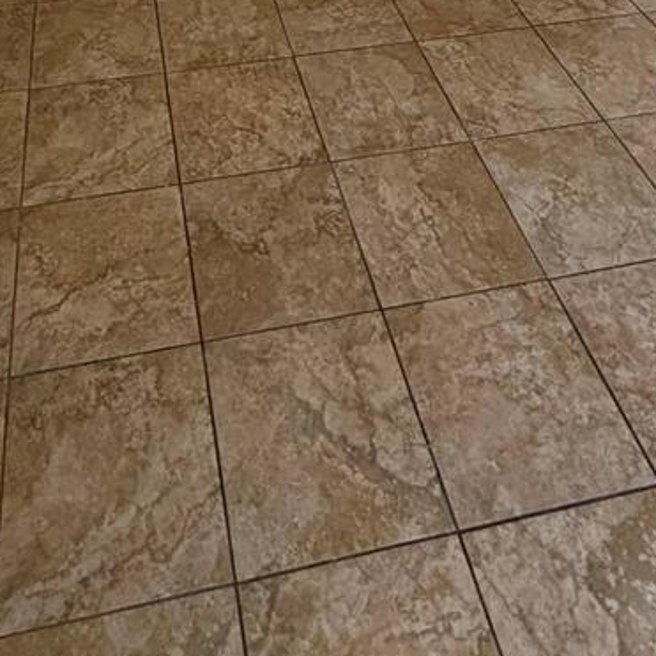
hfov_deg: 41.4
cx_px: 232
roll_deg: -0.4
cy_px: -308
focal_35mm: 40
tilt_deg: -16.5
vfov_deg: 28.6
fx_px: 858
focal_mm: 2.22
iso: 320
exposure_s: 1/120
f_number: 2.2
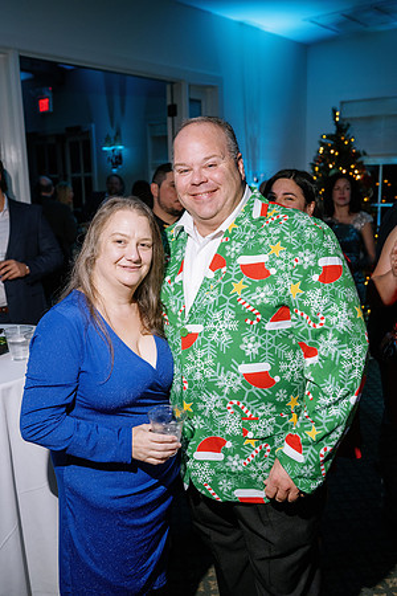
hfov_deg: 37.9
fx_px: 579
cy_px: 298
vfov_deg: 54.4
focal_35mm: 35
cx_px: 198
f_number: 4
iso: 800
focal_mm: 35
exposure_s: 1/100
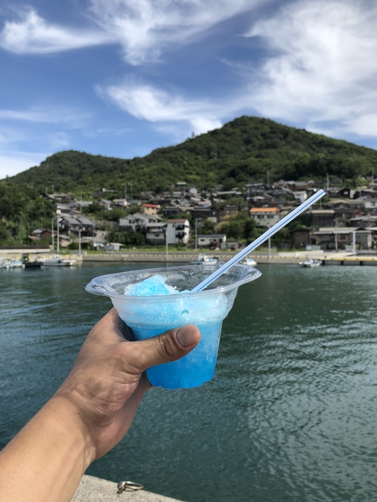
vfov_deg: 61.7
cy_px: 247
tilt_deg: -1.2
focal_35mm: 29
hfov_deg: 48.2
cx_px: 190
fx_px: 421
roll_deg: +0.0
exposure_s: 1/1946
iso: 20
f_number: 1.8
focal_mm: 3.99
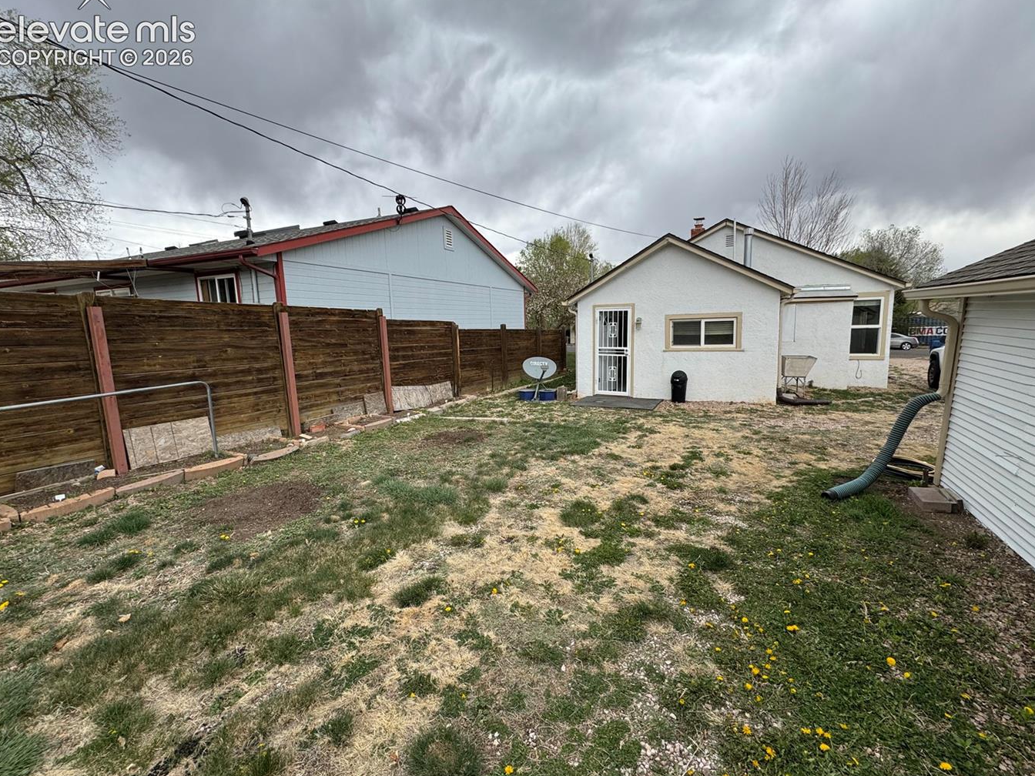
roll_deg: +1.9
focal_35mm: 15
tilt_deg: -9.3
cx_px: 538
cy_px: 386
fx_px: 448
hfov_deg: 98.1
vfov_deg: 81.7
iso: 40
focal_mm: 2.22
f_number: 2.2
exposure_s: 1/787
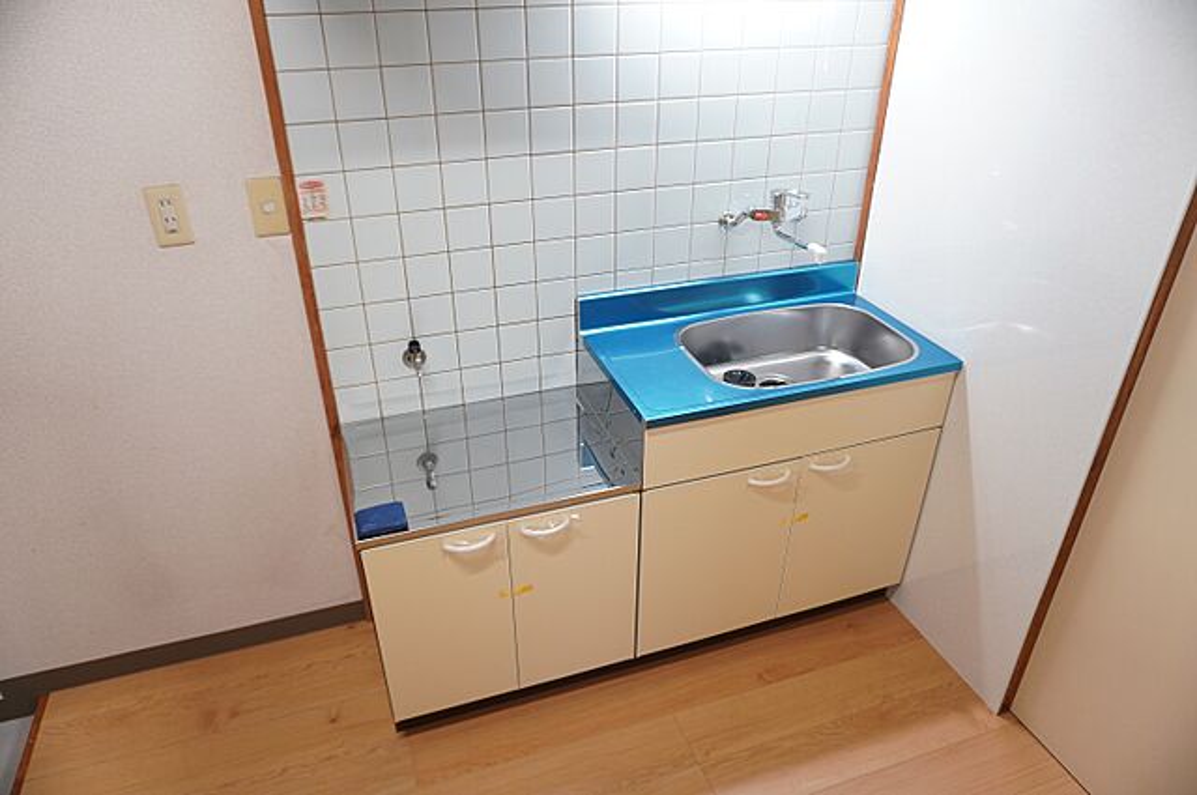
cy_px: 398
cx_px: 598
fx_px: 797
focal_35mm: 24
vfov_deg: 53.0
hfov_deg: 73.8
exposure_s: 1/30
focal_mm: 16
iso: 320
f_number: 3.5
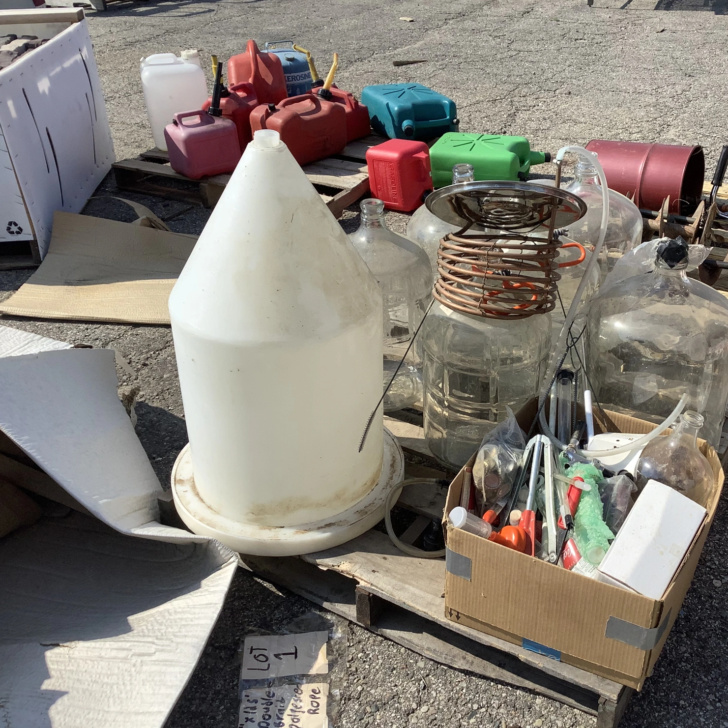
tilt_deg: -28.0
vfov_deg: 44.9
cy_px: 365
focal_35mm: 37
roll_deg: +2.6
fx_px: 880
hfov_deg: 44.3
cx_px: 481
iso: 25
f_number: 2.4
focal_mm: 3.3
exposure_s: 1/1481
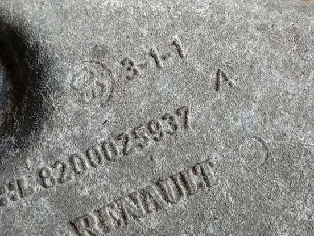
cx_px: 134
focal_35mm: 60
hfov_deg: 32.1
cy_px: 115
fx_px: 545
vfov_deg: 24.5
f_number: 1.8
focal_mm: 3.96
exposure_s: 1/33.3
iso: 215
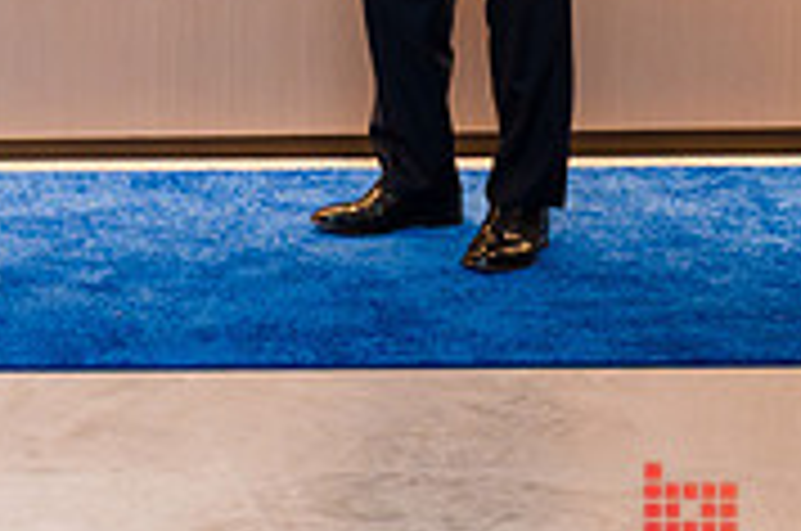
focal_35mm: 139
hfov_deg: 14.0
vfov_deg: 9.6
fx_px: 3087
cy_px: -198
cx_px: -338
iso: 800
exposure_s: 1/160
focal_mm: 41
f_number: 3.2
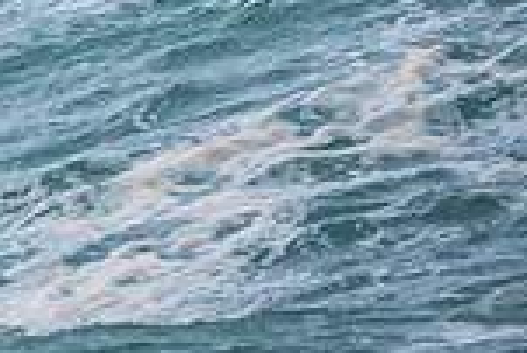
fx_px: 42258
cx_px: -335
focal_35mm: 2884
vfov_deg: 0.5
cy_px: -194
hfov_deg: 0.7
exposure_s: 1/1000
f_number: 5.6
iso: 360
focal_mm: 500
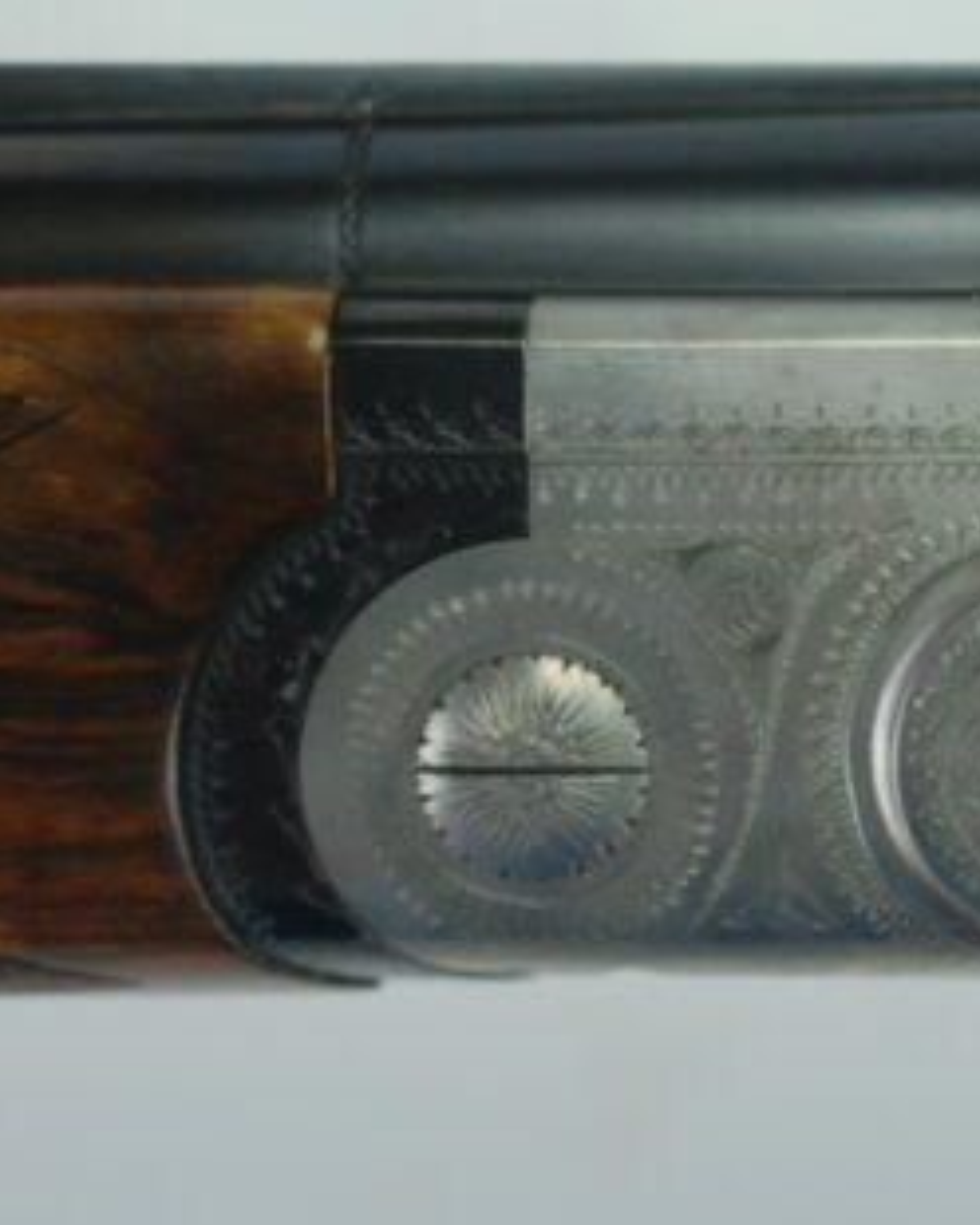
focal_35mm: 145
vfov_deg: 13.3
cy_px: 790
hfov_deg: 10.4
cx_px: 1383
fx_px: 5257
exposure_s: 1/60
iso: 400
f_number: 4
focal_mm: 40
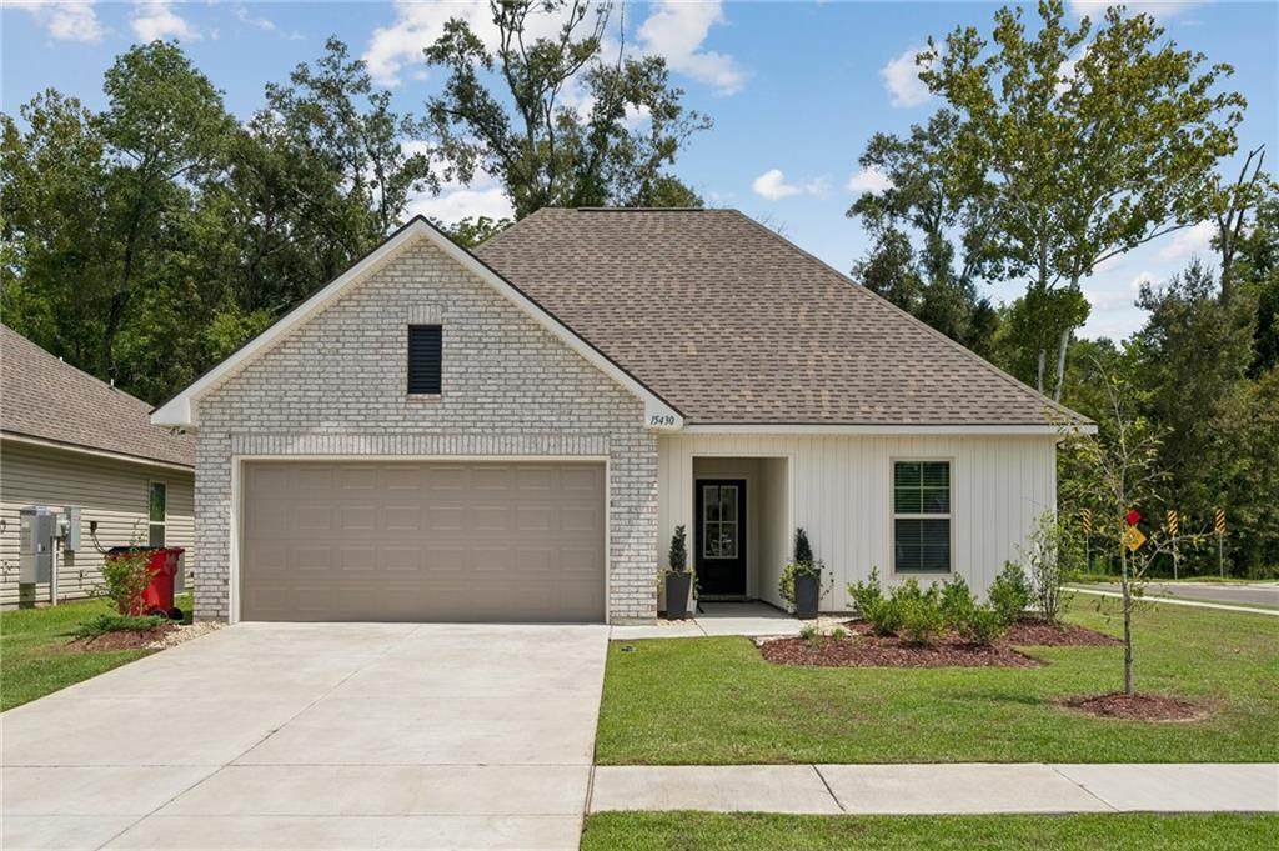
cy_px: 426
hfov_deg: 62.0
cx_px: 640
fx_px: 1065
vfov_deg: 43.5
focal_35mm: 30
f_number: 9
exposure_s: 1/800
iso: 400
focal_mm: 30
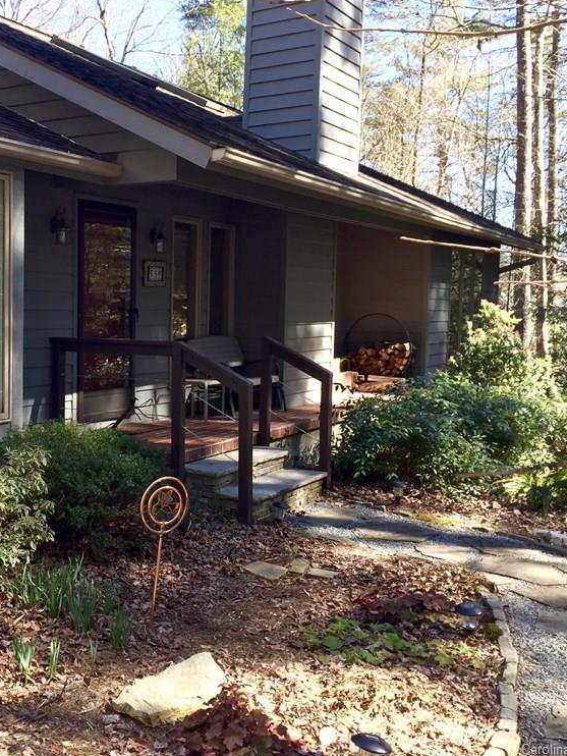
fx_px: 873
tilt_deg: -4.8
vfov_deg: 46.8
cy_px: 368
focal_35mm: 40
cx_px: 117
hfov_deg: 34.9
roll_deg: -0.9
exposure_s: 1/264
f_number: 2.2
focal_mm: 4.15
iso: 32
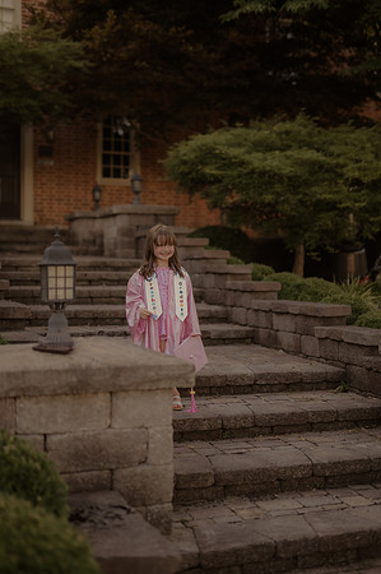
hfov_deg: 26.9
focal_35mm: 50
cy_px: 287
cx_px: 190
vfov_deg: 39.6
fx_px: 796
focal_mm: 50
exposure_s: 1/250
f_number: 2
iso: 80
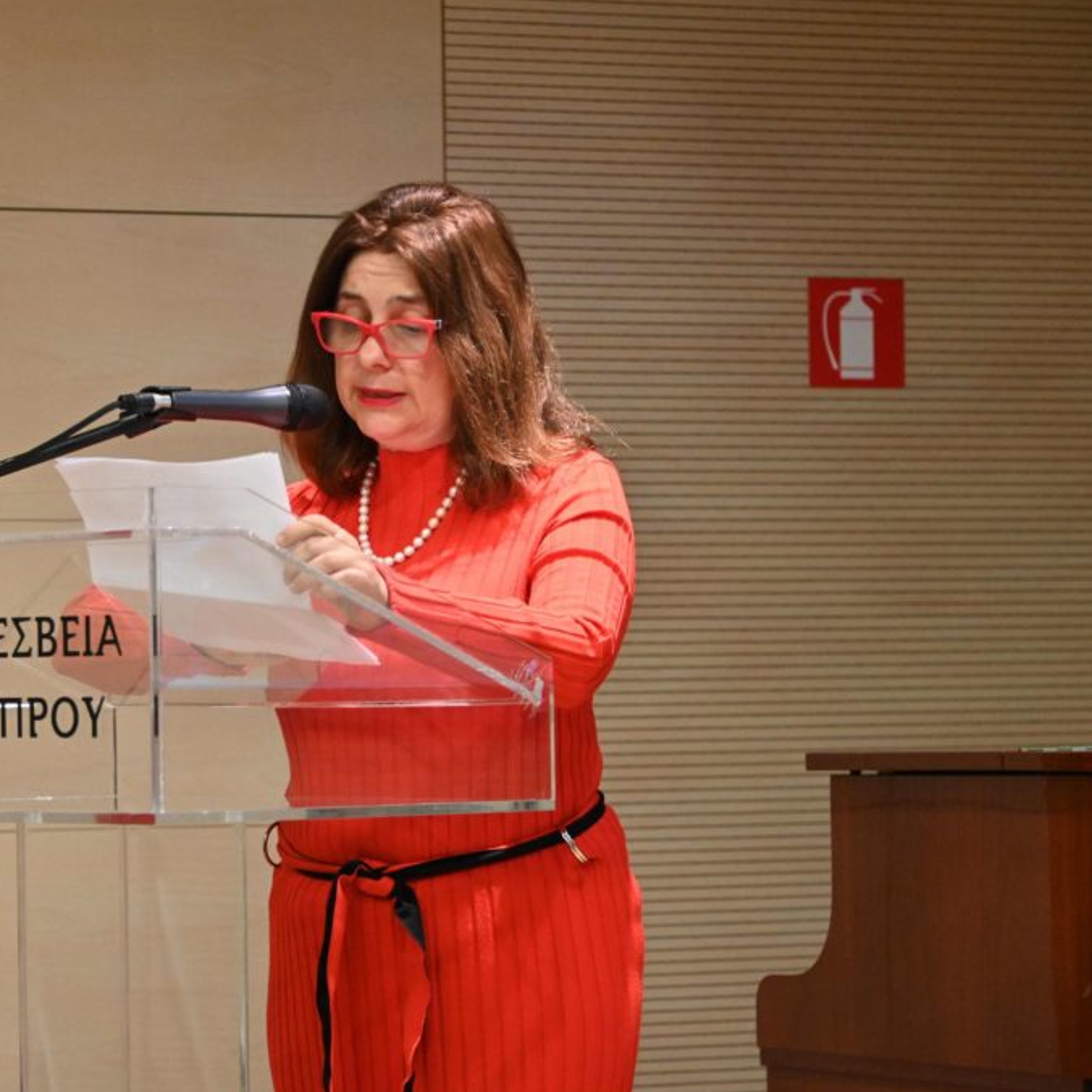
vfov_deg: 11.1
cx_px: 338
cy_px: 547
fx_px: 5603
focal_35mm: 157
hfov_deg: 11.1
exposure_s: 1/200
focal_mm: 122
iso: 8000
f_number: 5.6
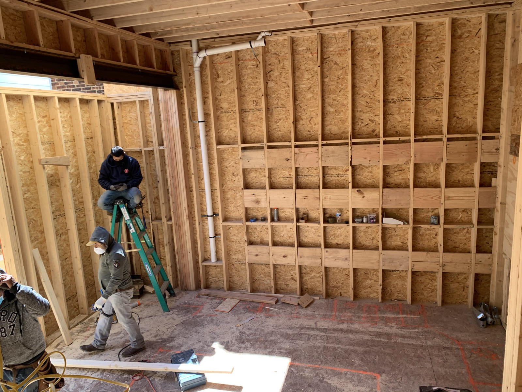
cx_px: 261
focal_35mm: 26
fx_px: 392
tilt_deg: -11.9
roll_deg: +6.5
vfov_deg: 53.1
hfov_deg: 67.3
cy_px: 196
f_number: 1.8
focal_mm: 4.25
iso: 25
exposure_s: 1/122
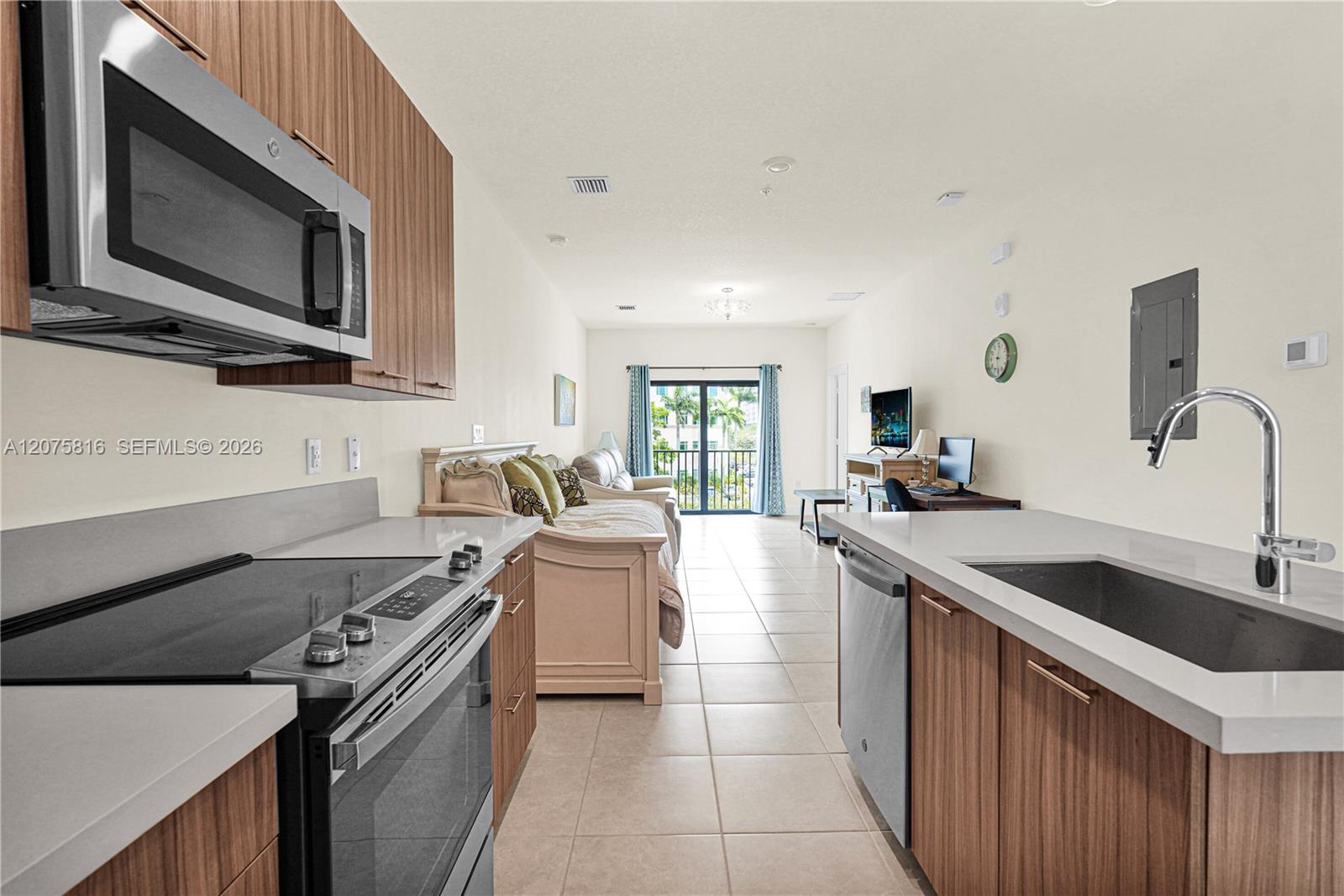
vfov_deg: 73.7
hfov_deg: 96.7
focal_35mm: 16
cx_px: 672
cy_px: 448
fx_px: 597
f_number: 7.1
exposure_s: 1/30
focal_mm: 16
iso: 200
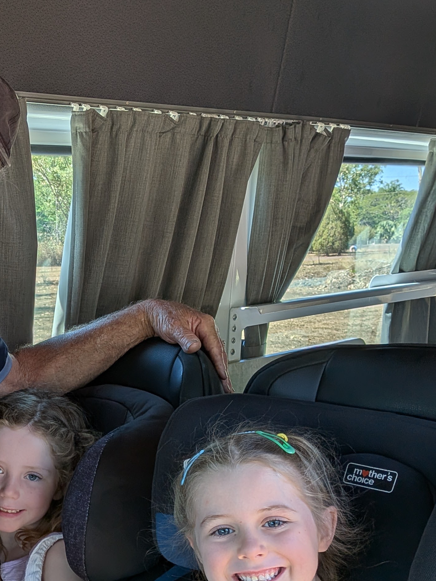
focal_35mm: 51
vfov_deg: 36.7
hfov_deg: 27.5
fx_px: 856
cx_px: 41
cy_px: 430
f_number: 1.7
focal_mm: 4.53
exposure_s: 1/1088
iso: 28
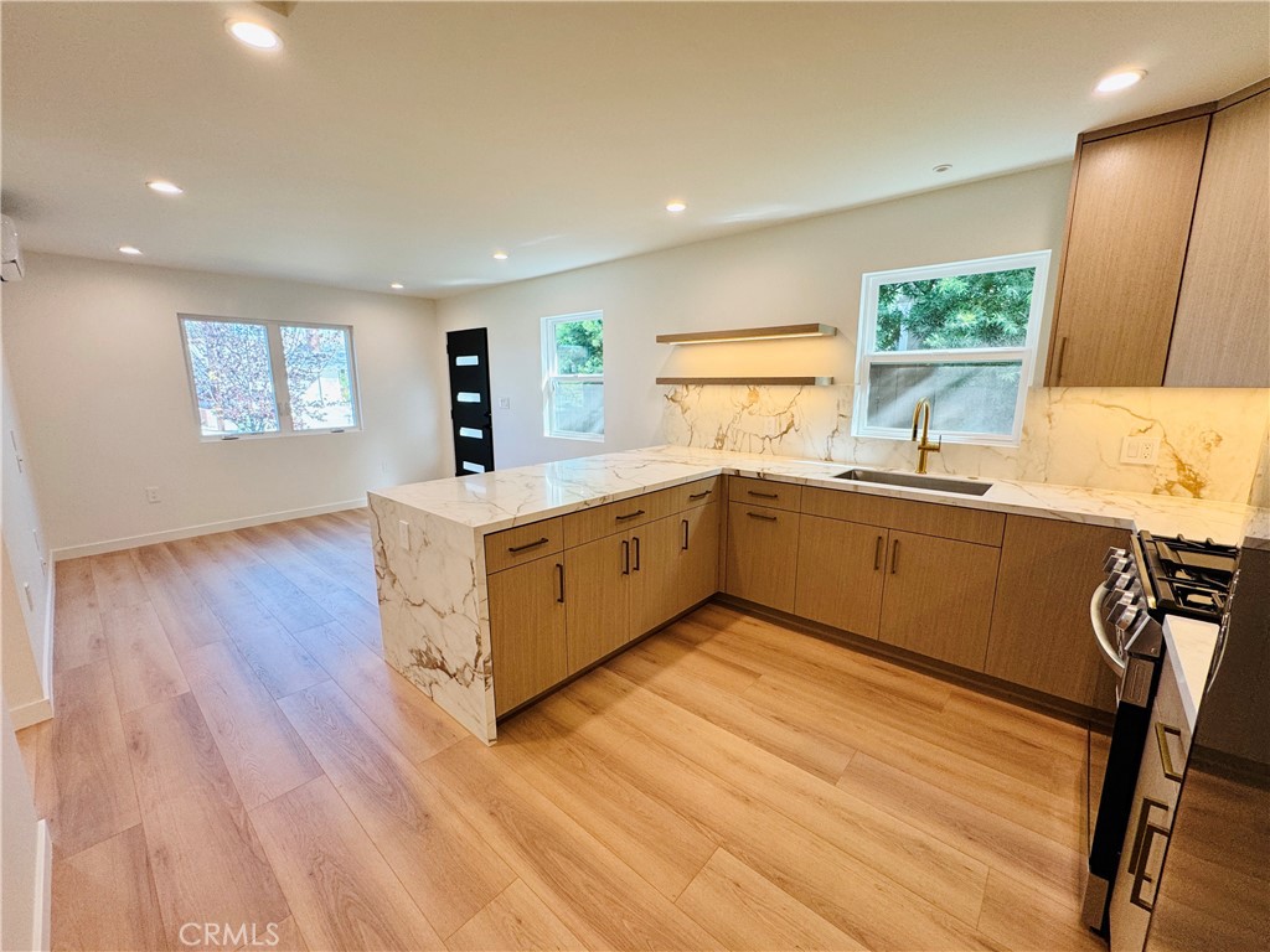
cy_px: 476
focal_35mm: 14
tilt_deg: -10.2
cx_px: 635
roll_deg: +0.2
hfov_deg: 102.1
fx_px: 514
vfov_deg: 85.7
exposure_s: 1/120
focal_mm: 2.22
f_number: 2.2
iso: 125
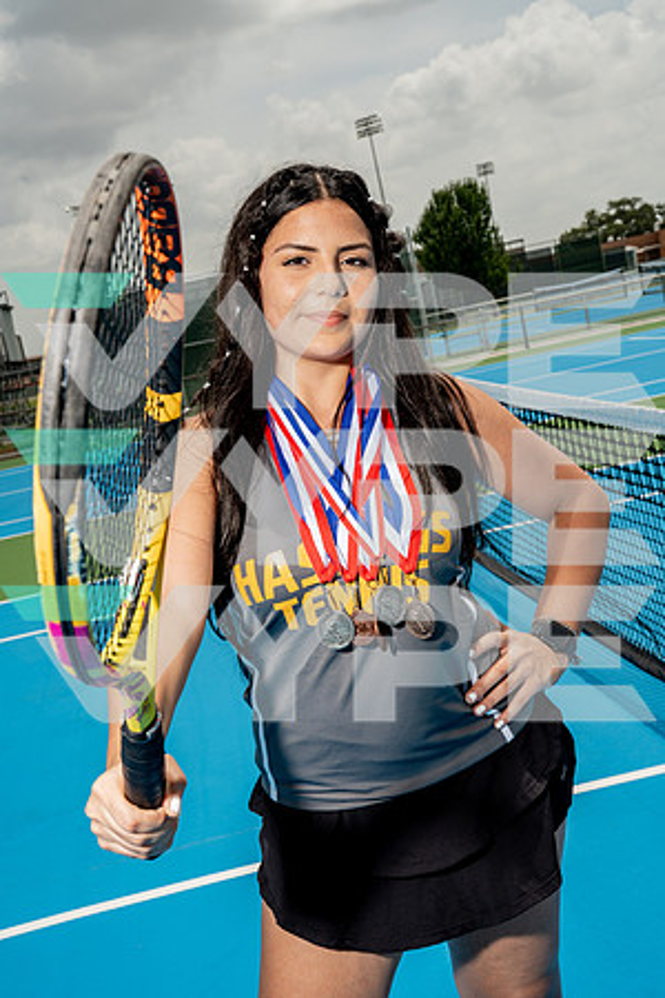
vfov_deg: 41.9
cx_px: 332
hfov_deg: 28.6
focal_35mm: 47
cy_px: 499
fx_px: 1302
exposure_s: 1/200
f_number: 11
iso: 100
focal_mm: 47
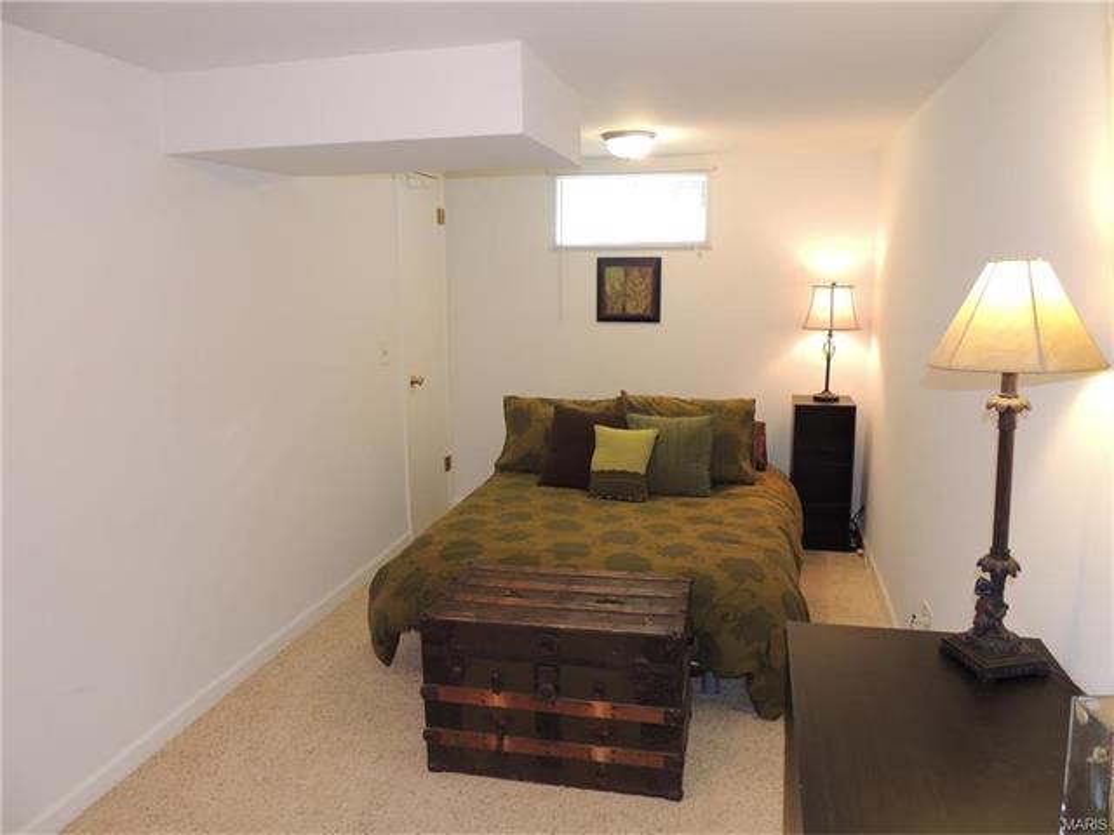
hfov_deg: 71.6
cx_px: 557
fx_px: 772
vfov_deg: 56.8
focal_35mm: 24
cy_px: 418
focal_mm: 4.3
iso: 220
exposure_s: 1/40
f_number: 3
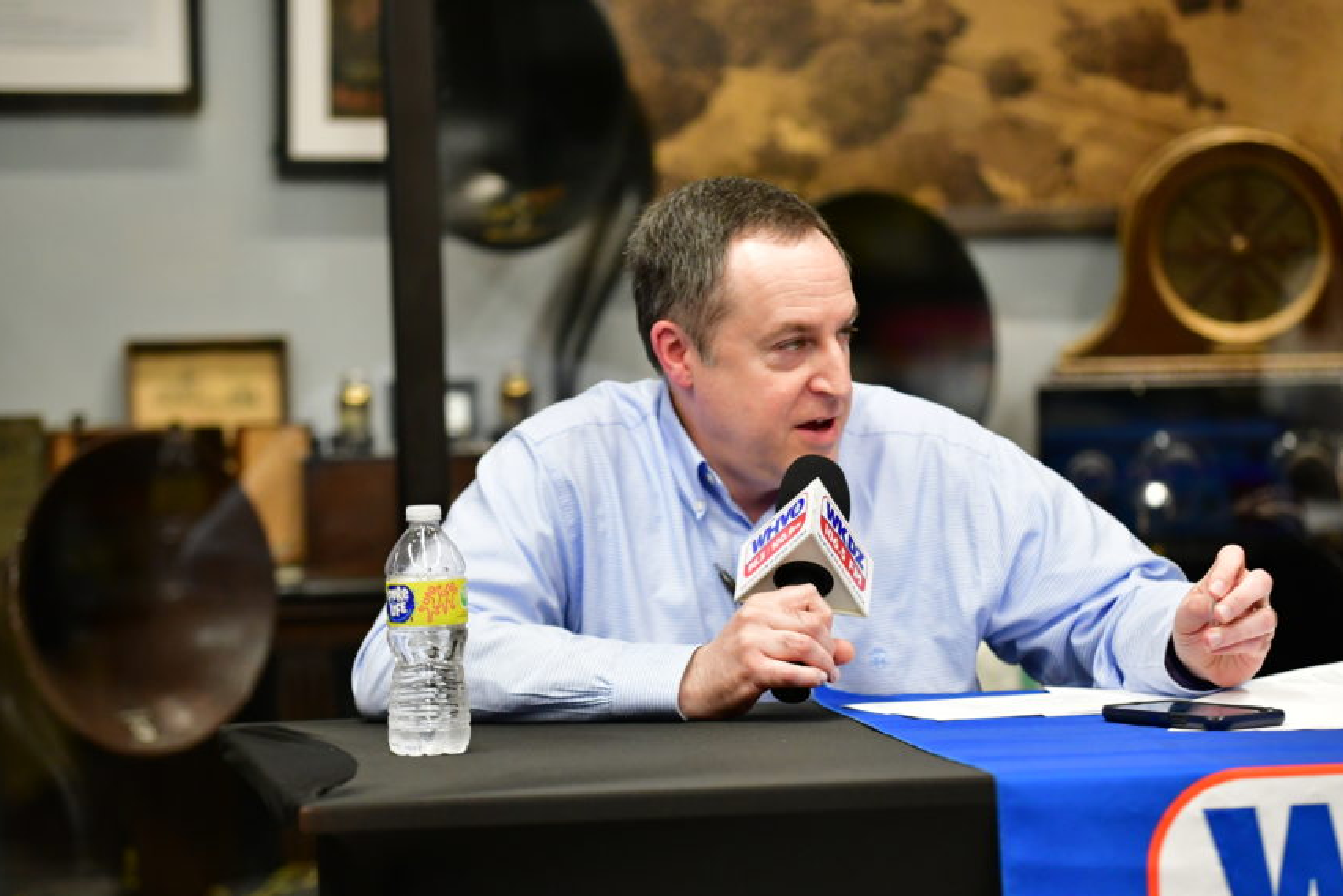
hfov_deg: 11.4
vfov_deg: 7.6
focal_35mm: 180
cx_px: 773
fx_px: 6716
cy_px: 437
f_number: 1.8
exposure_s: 1/640
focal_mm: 100
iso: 1600
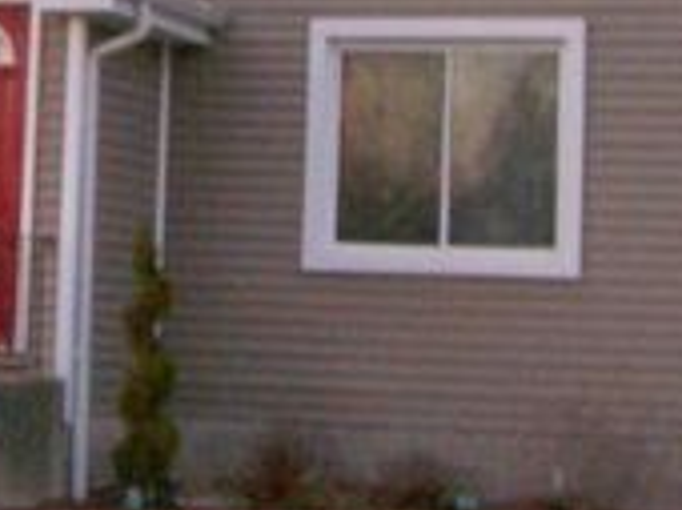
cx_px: 68
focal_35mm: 132
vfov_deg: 11.0
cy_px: -80
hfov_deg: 14.8
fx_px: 2597
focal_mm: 5.8
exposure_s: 1/64
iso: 200
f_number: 2.8
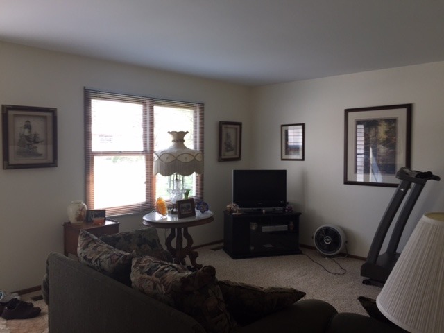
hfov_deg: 61.7
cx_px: 222
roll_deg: +0.3
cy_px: 166
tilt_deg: -2.2
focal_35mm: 29
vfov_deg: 48.2
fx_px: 372
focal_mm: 4.15
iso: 32
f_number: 2.2
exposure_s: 1/40
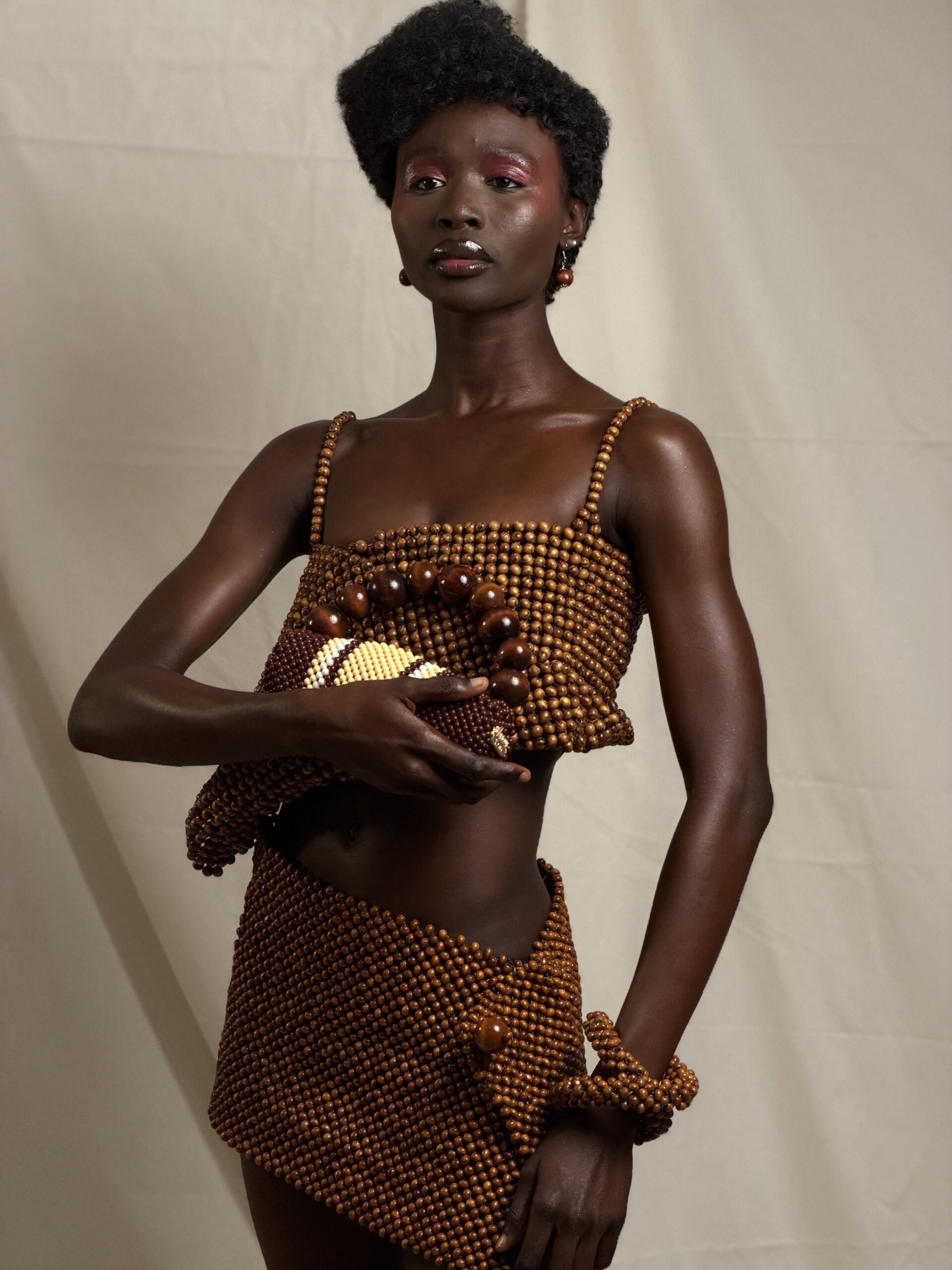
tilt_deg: -4.1
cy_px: 635
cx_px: 476
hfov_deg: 14.8
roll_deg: +0.9
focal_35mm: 100
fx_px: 3667
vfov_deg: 19.6
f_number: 2.8
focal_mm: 16.89
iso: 400
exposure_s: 1/113
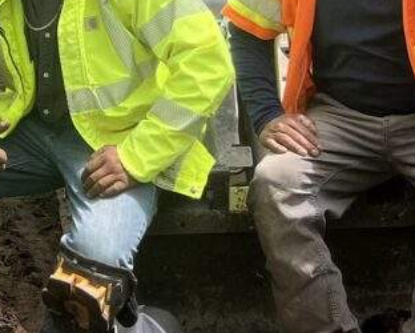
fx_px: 1438
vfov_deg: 13.0
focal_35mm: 117
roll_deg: -0.3
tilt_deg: -14.6
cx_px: -33
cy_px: -25
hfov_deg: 16.0
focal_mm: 5.7
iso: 50
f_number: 1.5
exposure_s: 1/1295
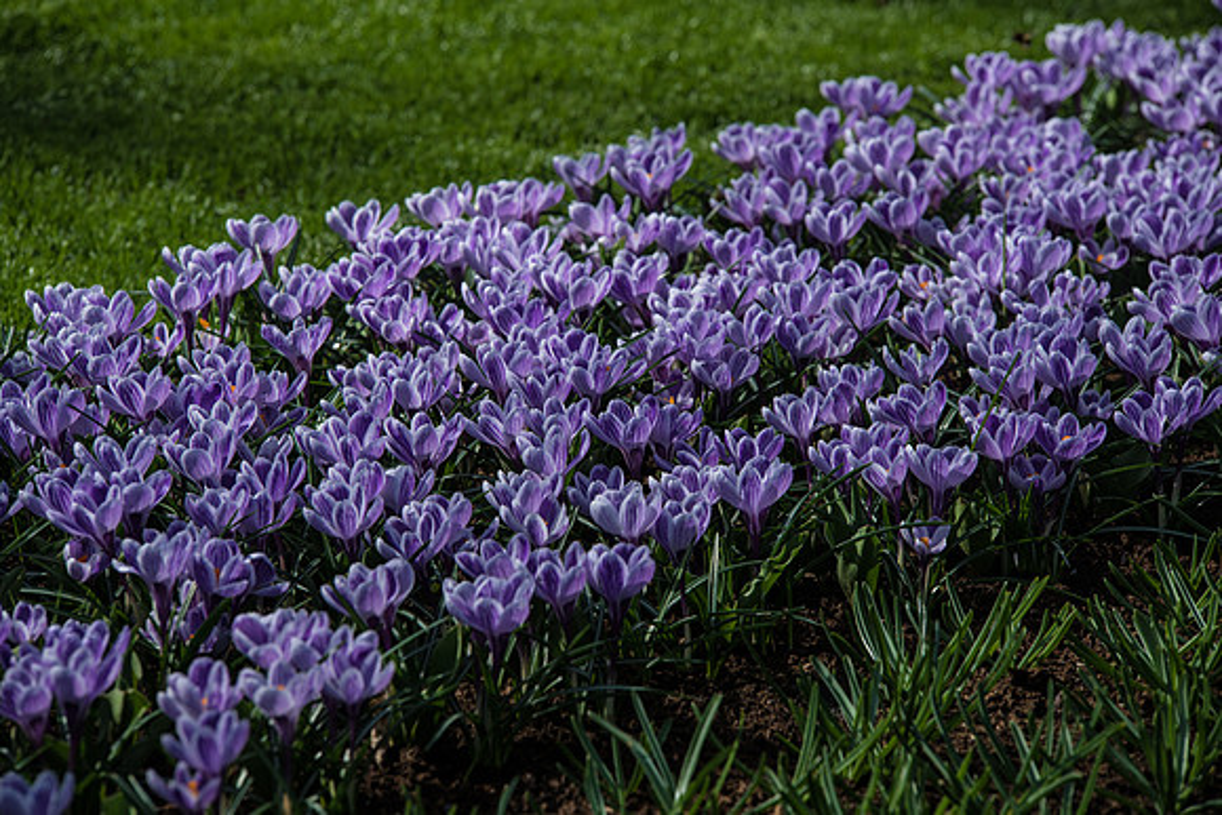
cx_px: 611
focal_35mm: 200
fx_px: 6790
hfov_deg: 10.3
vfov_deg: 6.9
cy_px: 408
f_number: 7.1
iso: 80
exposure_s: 1/500
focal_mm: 200
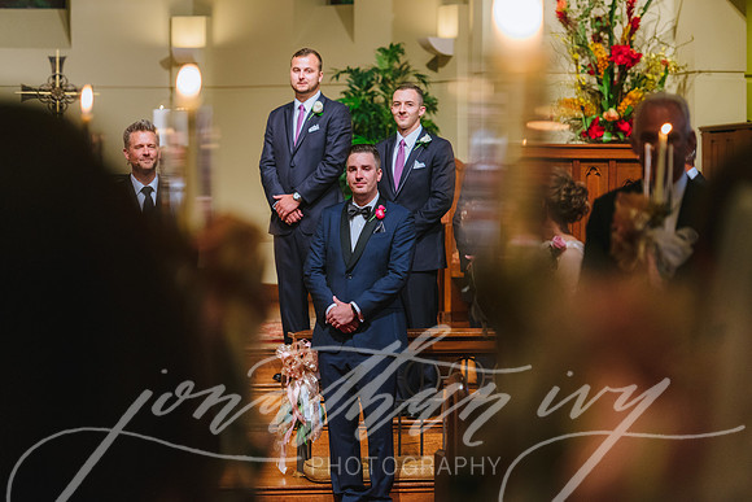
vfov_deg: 10.6
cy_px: 251
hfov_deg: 15.8
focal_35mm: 130
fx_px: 2716
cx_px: 376
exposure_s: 1/160
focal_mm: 130
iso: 1600
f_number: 2.8
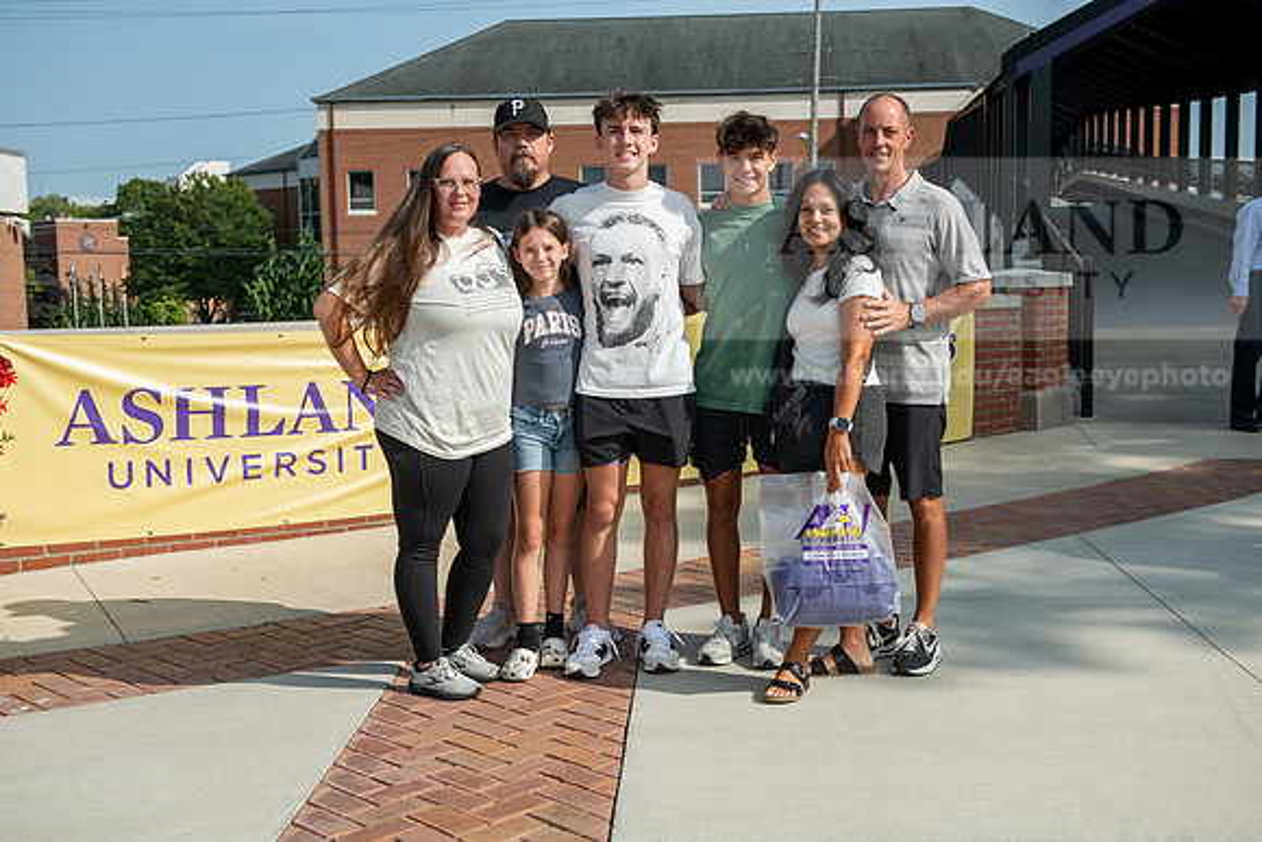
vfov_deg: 28.1
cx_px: 631
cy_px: 421
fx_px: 1683
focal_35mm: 48
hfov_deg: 41.1
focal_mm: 48
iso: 100
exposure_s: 1/640
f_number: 5
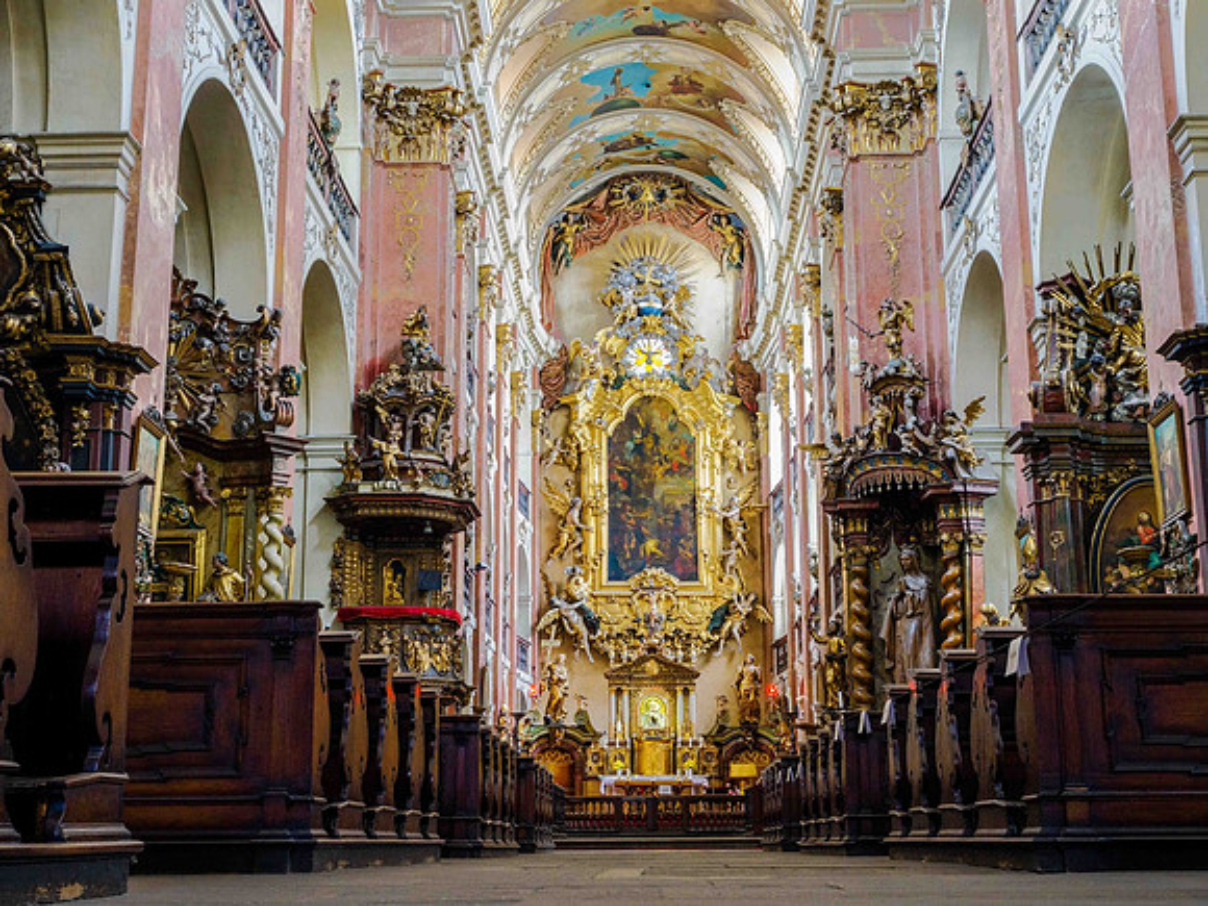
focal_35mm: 46
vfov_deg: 31.5
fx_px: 1605
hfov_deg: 41.2
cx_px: 604
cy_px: 453
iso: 1000
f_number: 11
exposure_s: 1.6
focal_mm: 23
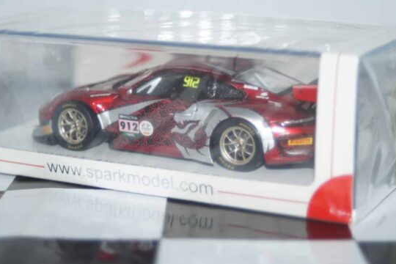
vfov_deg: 13.7
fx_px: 1100
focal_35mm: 100
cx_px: 193
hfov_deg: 20.4
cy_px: 146
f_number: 5.6
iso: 250
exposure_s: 1/100
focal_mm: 60
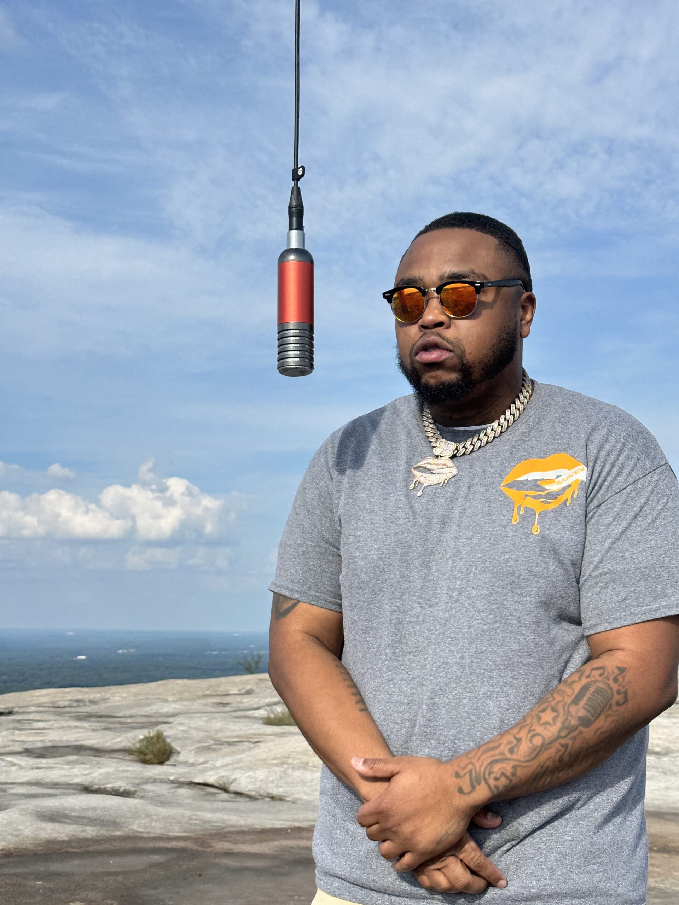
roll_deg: -0.7
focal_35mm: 48
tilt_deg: +6.9
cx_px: 340
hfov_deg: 30.3
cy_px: 452
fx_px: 1255
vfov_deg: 39.7
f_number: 1.78
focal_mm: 6.86
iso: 64
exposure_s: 1/4785
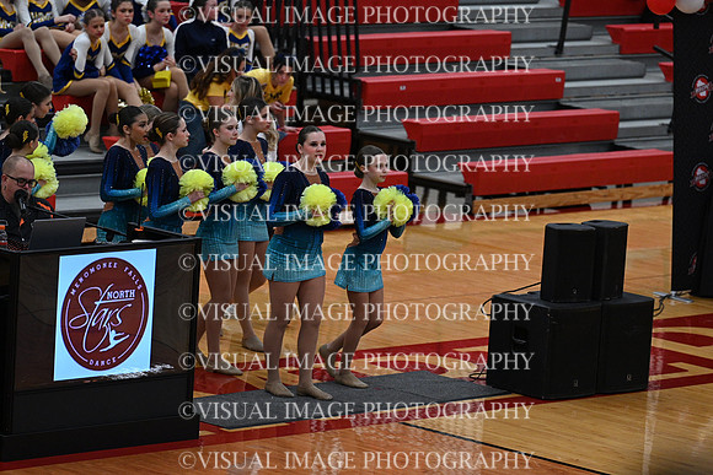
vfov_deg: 6.9
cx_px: 356
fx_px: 3962
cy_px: 238
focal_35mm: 200
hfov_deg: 10.3
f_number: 4
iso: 4000
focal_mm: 200
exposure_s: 1/400
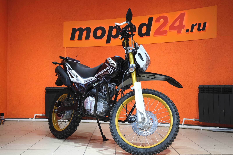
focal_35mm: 44
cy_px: 78
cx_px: 116
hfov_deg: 44.5
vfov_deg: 30.5
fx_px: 285
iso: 1600
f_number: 4
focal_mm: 29.2
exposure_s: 1/100
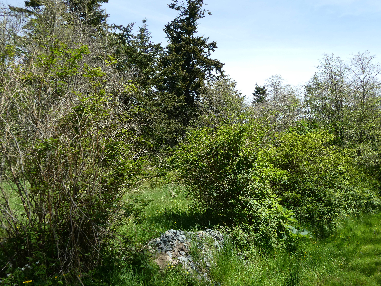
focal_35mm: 28
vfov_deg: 49.7
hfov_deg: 63.4
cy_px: 143
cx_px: 190
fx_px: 308
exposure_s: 1/400
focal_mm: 5
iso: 80
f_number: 3.5
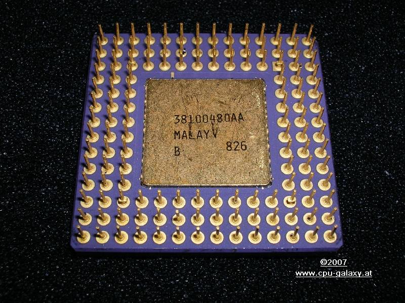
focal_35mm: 46
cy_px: 152
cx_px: 202
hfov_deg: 41.3
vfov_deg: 31.5
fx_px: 538
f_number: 5.4
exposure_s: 1/60.1
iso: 50
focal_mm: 7.7
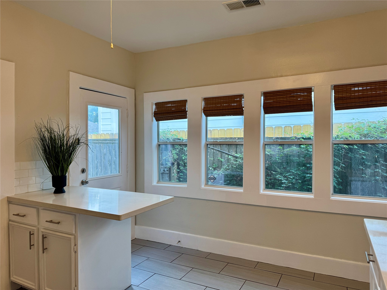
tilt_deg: -1.7
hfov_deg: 71.6
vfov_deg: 56.8
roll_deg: +0.1
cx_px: 194
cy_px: 145
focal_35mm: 24
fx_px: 268
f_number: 1.78
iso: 100
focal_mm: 6.76
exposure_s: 1/163
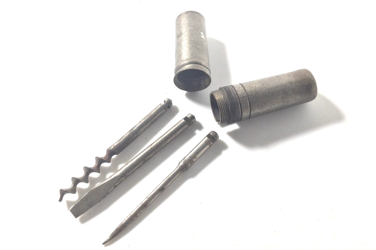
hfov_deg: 57.2
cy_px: 129
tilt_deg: -63.3
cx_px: 186
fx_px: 345
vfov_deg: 40.0
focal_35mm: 33
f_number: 2.4
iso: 32
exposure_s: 1/50
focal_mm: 3.3
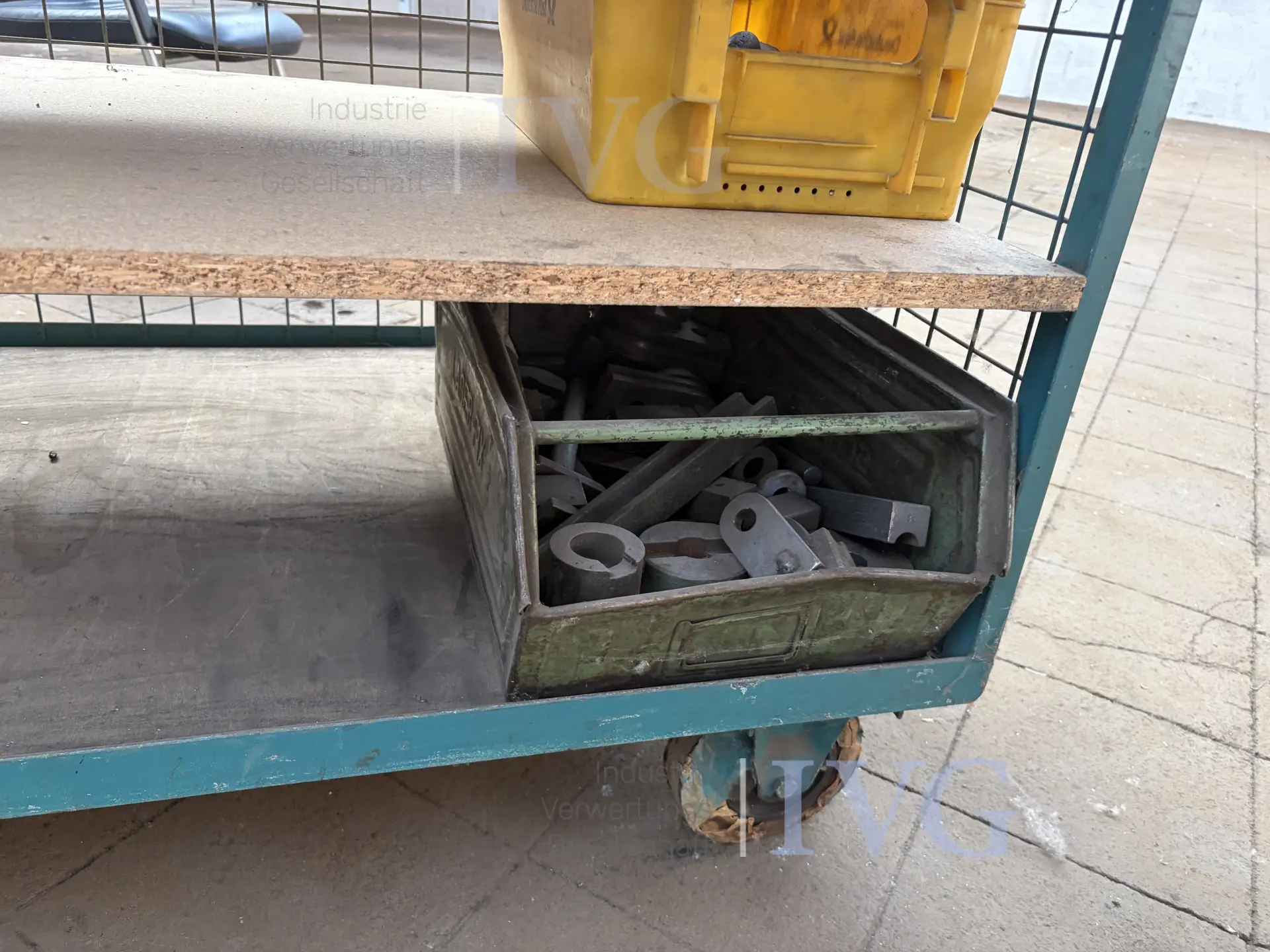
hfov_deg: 67.3
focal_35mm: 26
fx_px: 954
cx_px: 635
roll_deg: -7.0
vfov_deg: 53.1
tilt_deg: -26.6
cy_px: 476
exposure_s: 1/60
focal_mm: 5.96
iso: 160
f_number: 1.6
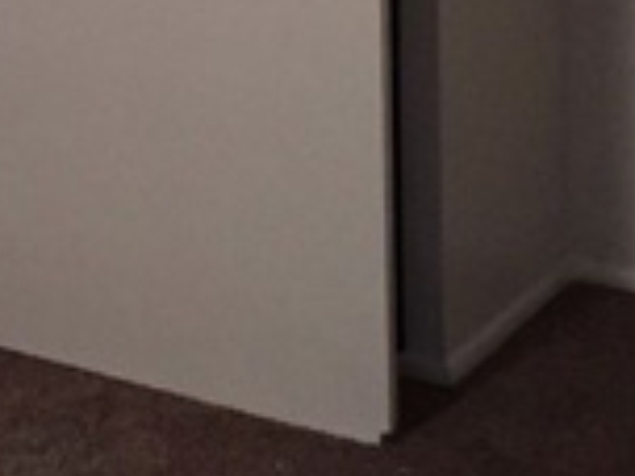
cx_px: -263
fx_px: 2238
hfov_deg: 15.2
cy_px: -326
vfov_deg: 11.4
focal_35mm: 122
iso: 250
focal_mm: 4.15
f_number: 2.2
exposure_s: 1/30
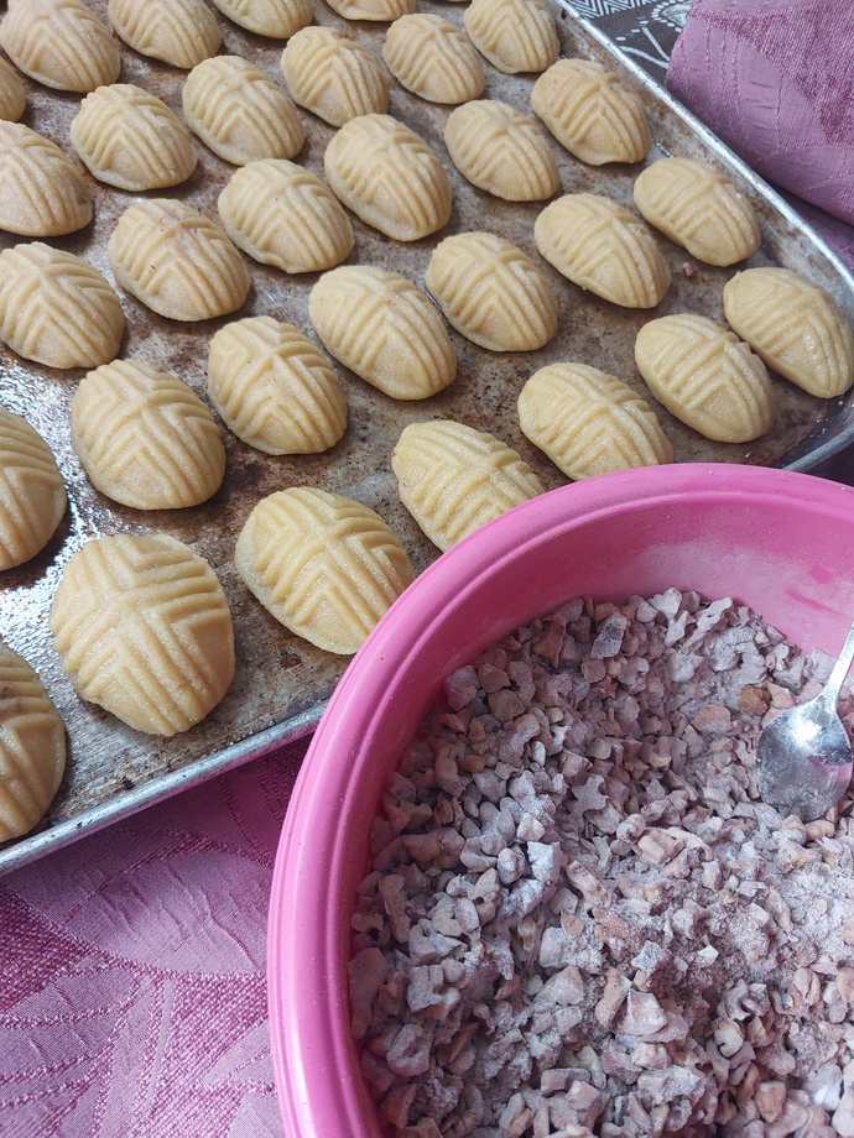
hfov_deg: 46.8
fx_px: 987
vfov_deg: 60.0
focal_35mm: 30
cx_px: 427
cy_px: 569
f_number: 1.8
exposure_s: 1/100
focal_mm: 4.6
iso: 160
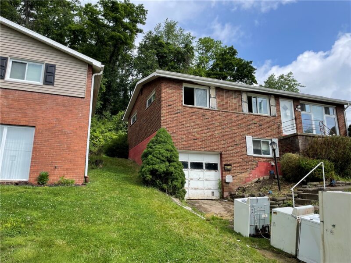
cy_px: 132
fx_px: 264
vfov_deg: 53.1
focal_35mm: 26
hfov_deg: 67.3
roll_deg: -0.2
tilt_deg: +14.5
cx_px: 176
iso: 32
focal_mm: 4.2
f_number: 1.6
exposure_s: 1/2174
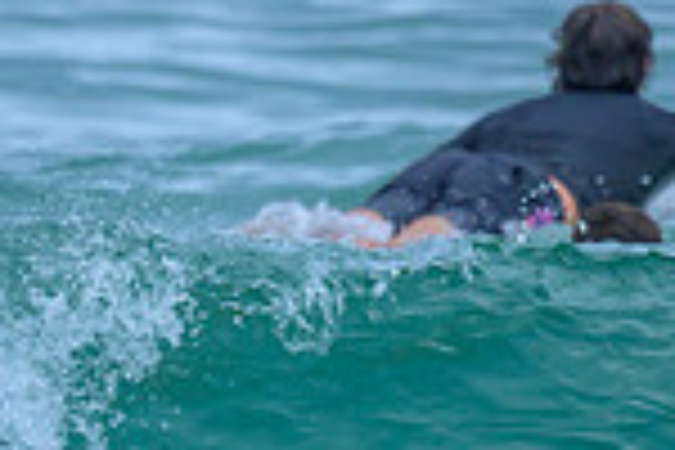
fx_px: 79494
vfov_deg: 0.3
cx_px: 25
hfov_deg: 0.5
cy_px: 302
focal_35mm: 4240
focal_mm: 800
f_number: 6.3
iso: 320
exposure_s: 1/2000
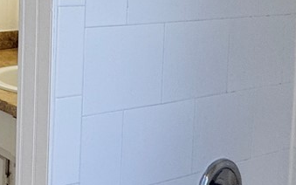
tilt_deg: -3.1
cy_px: -15
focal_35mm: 70
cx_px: -52
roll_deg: -1.0
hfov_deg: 26.4
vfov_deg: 18.0
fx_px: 565
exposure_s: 1/120
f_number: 2.2
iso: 64
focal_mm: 2.22
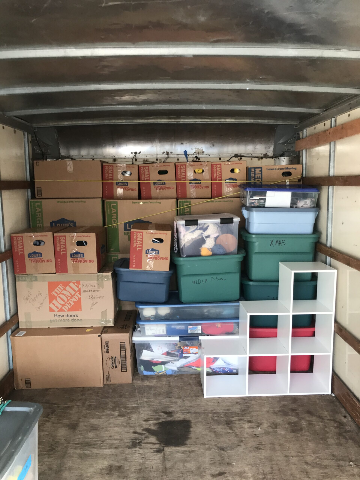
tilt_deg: -11.3
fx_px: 388
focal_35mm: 28
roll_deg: +2.0
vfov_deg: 63.4
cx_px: 180
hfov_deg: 49.7
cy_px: 240
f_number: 1.8
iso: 40
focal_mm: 3.99
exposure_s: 1/120
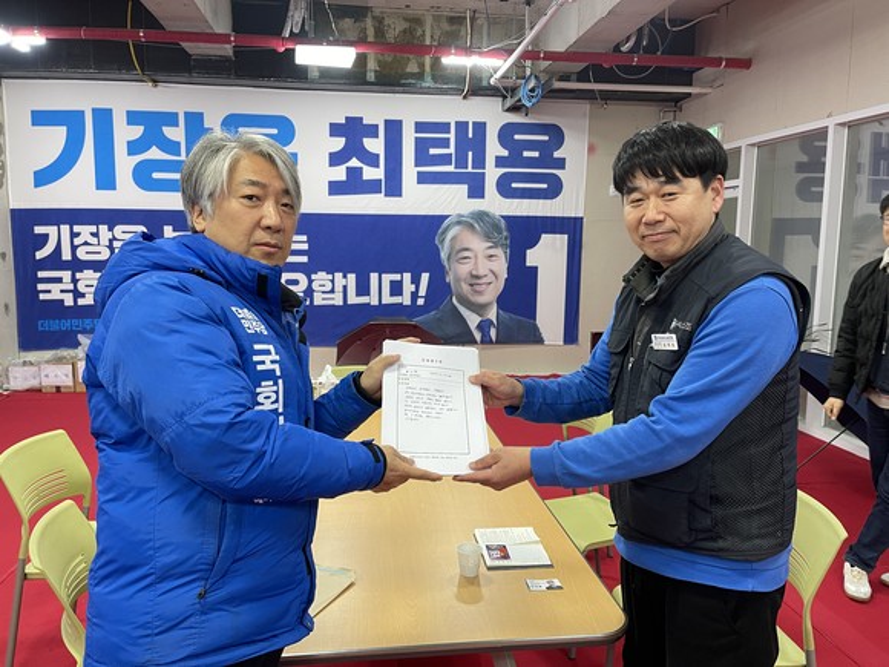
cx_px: 444
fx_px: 642
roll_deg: -0.9
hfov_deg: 69.4
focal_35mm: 25
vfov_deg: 54.9
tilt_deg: -7.3
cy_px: 334
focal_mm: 5.1
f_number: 1.6
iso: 100
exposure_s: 1/60
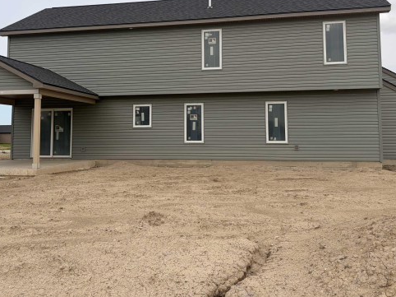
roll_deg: -0.1
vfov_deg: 39.2
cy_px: 102
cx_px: 190
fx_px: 412
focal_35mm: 36
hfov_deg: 51.4
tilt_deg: +4.5
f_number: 1.6
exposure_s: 1/5348
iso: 64
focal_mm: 5.96
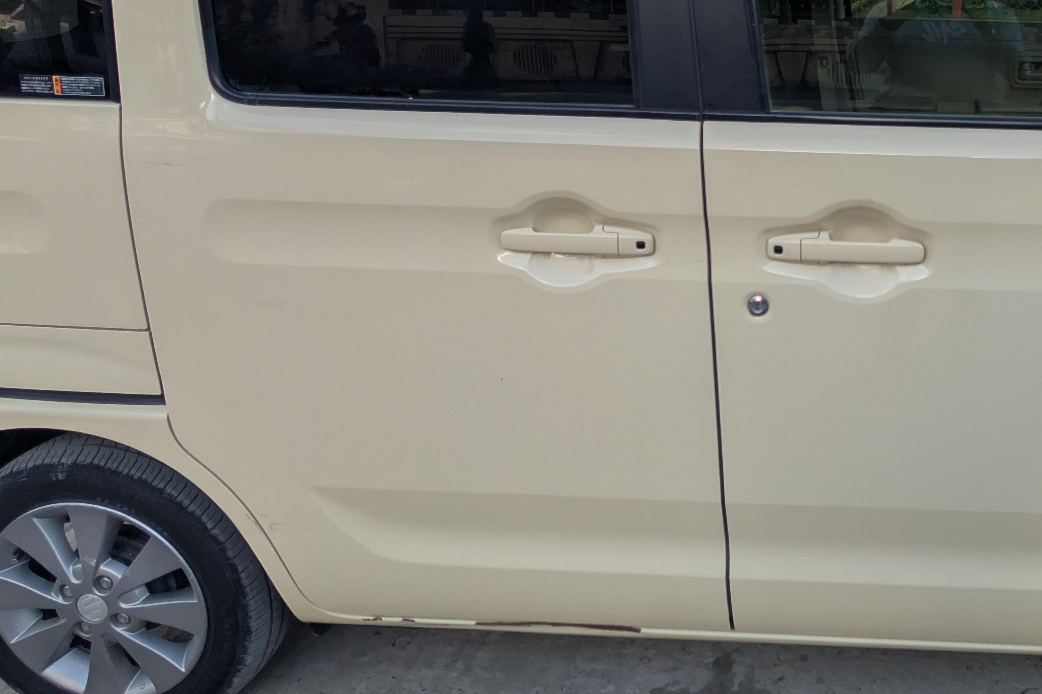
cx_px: 865
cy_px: 135
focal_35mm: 30
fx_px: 868
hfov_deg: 56.4
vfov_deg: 41.6
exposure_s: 1/1361
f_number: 1.7
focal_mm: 2.02
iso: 45
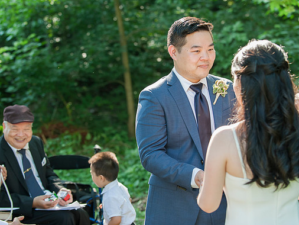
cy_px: 104
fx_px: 717
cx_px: 142
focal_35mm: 83
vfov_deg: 17.8
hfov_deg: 23.5
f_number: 3.5
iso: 800
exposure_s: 1/400
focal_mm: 70
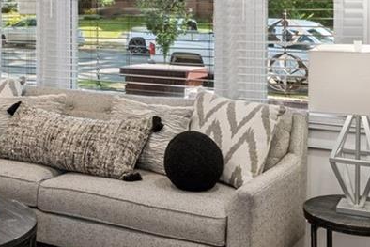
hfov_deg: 28.5
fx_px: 709
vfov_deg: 19.3
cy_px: 19
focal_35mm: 69
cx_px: 66
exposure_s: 1/10
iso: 400
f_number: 9
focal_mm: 17
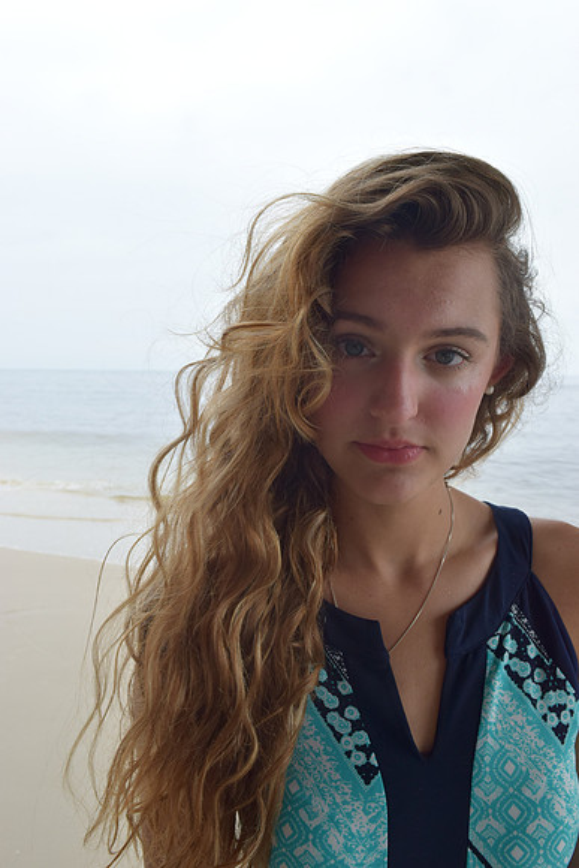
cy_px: 434
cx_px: 290
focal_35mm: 30
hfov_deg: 43.6
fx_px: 723
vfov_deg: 61.9
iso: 400
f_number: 8
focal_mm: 20
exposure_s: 1/250
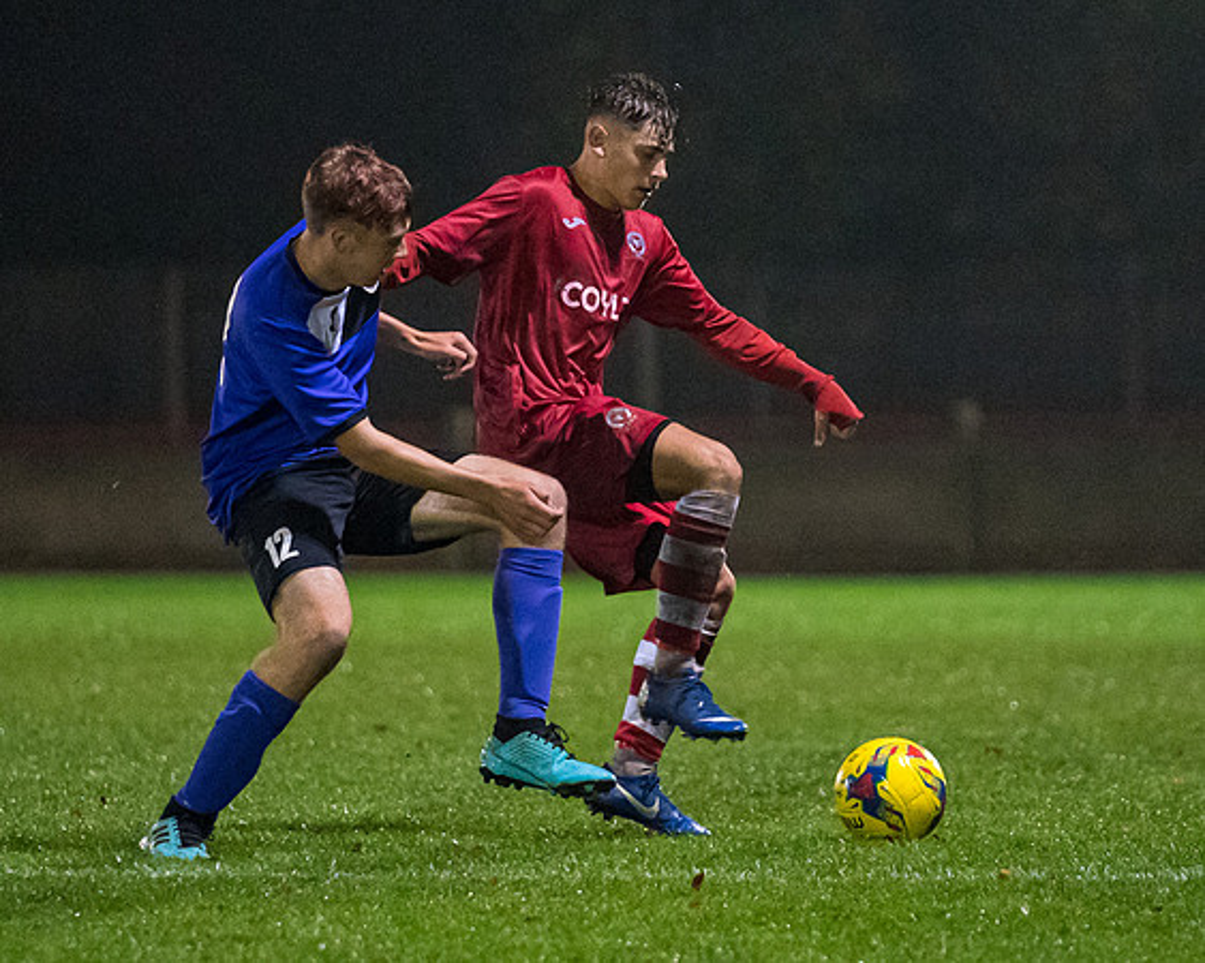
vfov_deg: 3.9
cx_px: 559
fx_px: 14000
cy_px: 405
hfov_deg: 4.9
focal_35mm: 393
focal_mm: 186
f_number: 2.8
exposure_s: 1/1000
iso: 6400
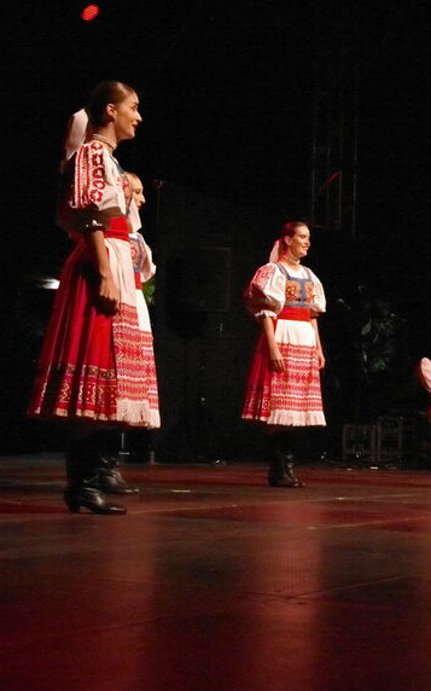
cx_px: 360
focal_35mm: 79
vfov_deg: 26.1
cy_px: 290
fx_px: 1486
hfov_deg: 16.4
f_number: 4.3
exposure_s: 1/125
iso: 3200
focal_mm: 29
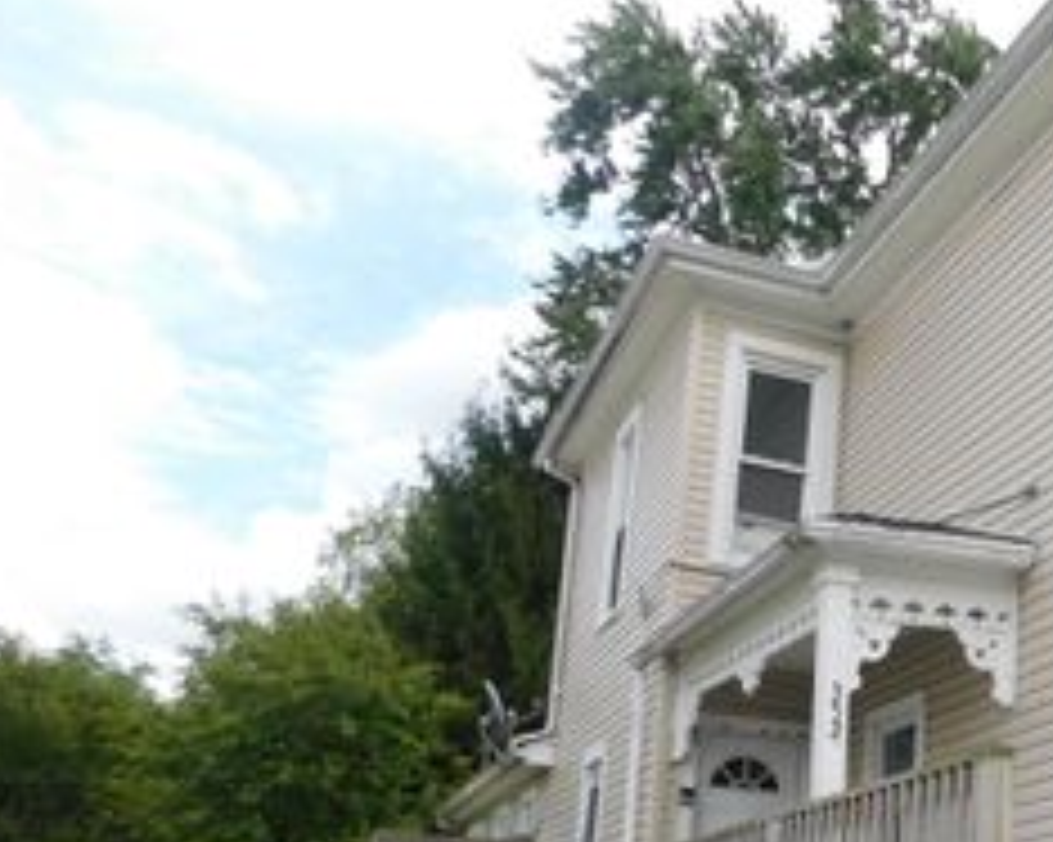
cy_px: 655
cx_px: 1022
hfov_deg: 35.5
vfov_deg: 30.8
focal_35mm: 48
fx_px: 1495
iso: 125
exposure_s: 1/640
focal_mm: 4
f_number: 3
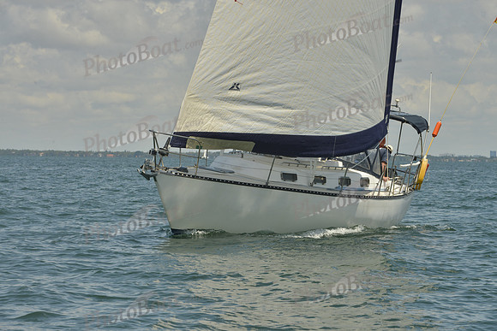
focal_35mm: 160
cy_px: 166
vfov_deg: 8.6
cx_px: 248
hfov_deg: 12.8
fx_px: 2209
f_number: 16
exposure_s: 1/500
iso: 280
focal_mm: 160
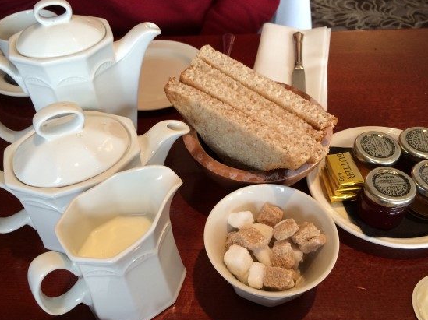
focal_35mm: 35
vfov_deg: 40.6
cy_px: 169
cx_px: 219
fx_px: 432
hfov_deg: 52.7
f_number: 2.2
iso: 100
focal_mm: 4.12
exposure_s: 1/33
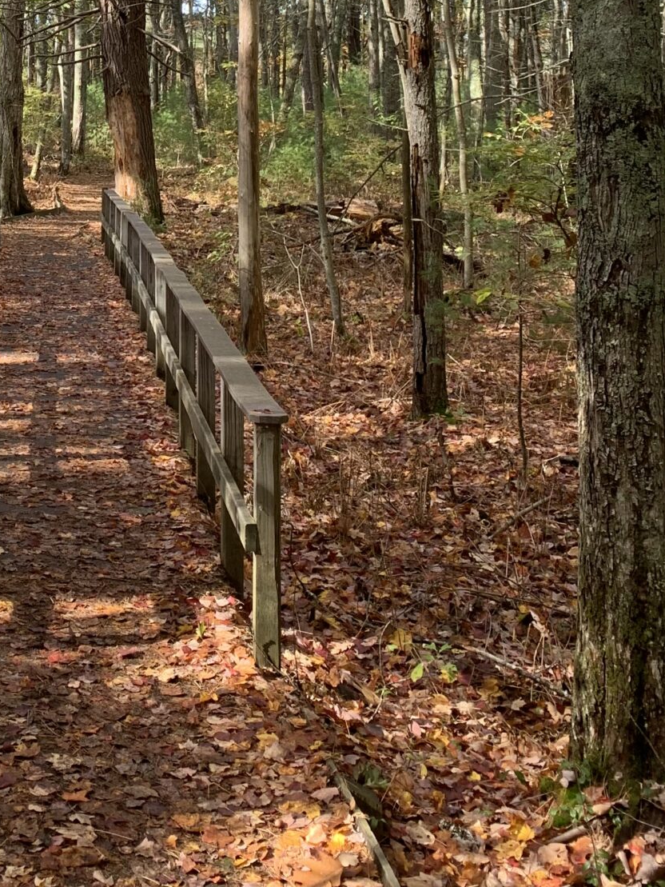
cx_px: 20
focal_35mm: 60
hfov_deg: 23.5
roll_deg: -0.5
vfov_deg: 30.1
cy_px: 17
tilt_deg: +1.4
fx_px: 1537
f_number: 1.8
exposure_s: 1/122
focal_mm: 4.25
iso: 25
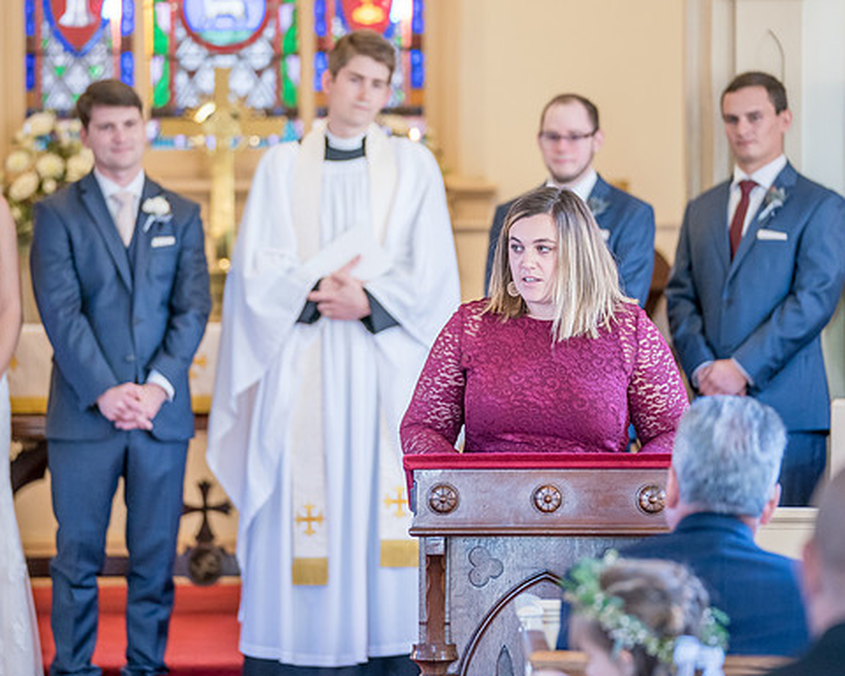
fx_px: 4527
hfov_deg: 10.7
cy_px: 329
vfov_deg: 8.5
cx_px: 369
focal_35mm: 181
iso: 2000
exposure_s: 1/100
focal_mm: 147
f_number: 2.8
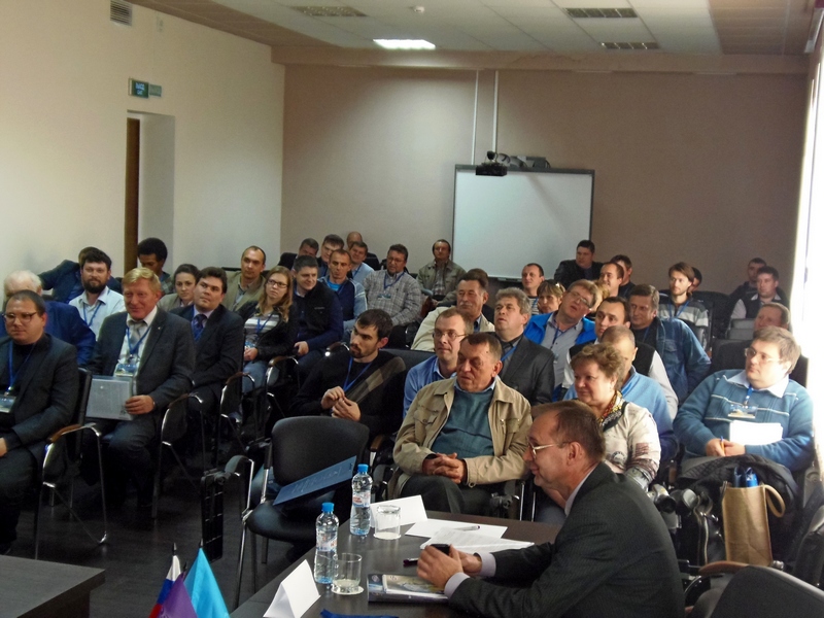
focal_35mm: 49
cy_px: 309
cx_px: 412
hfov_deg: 38.9
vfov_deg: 29.7
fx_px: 1166
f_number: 3.8
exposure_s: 1/25
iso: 500
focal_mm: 9.1
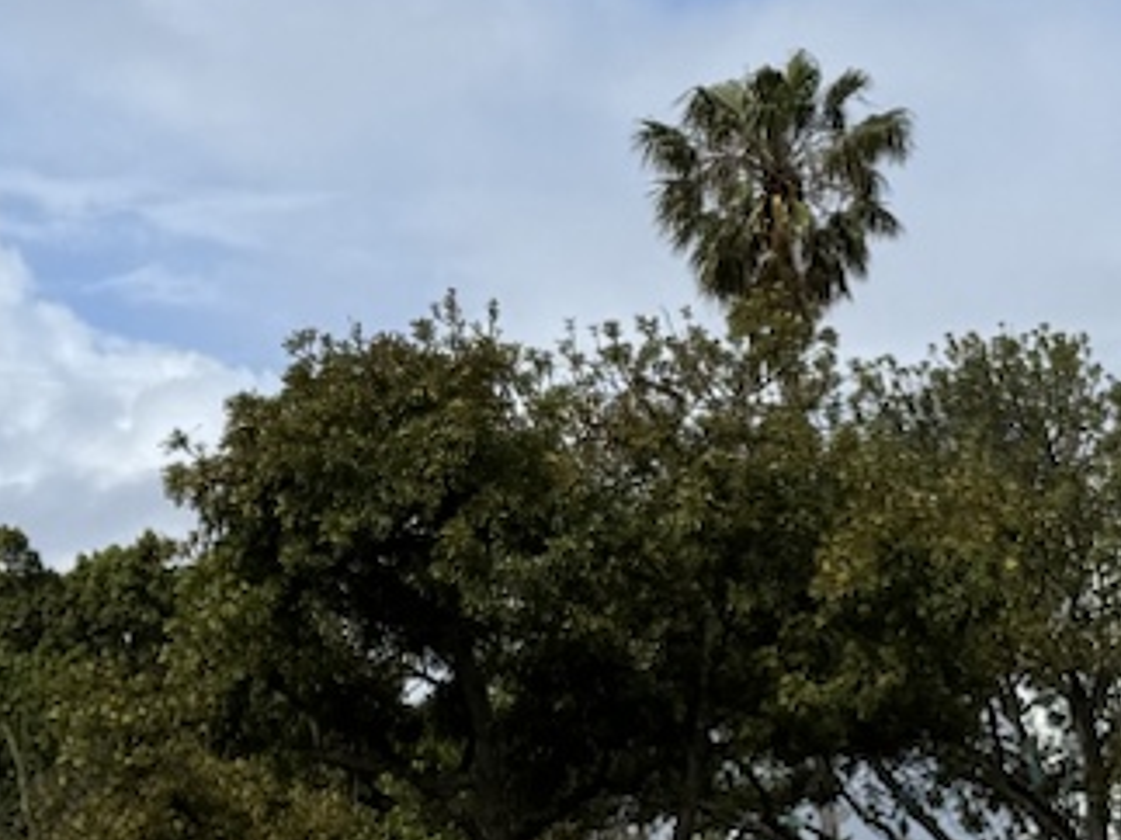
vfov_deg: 12.4
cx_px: 427
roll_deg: +0.1
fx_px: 3852
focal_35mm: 119
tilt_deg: +12.1
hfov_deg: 16.5
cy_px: 257
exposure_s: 1/7092
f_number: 1.78
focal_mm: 6.76
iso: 80
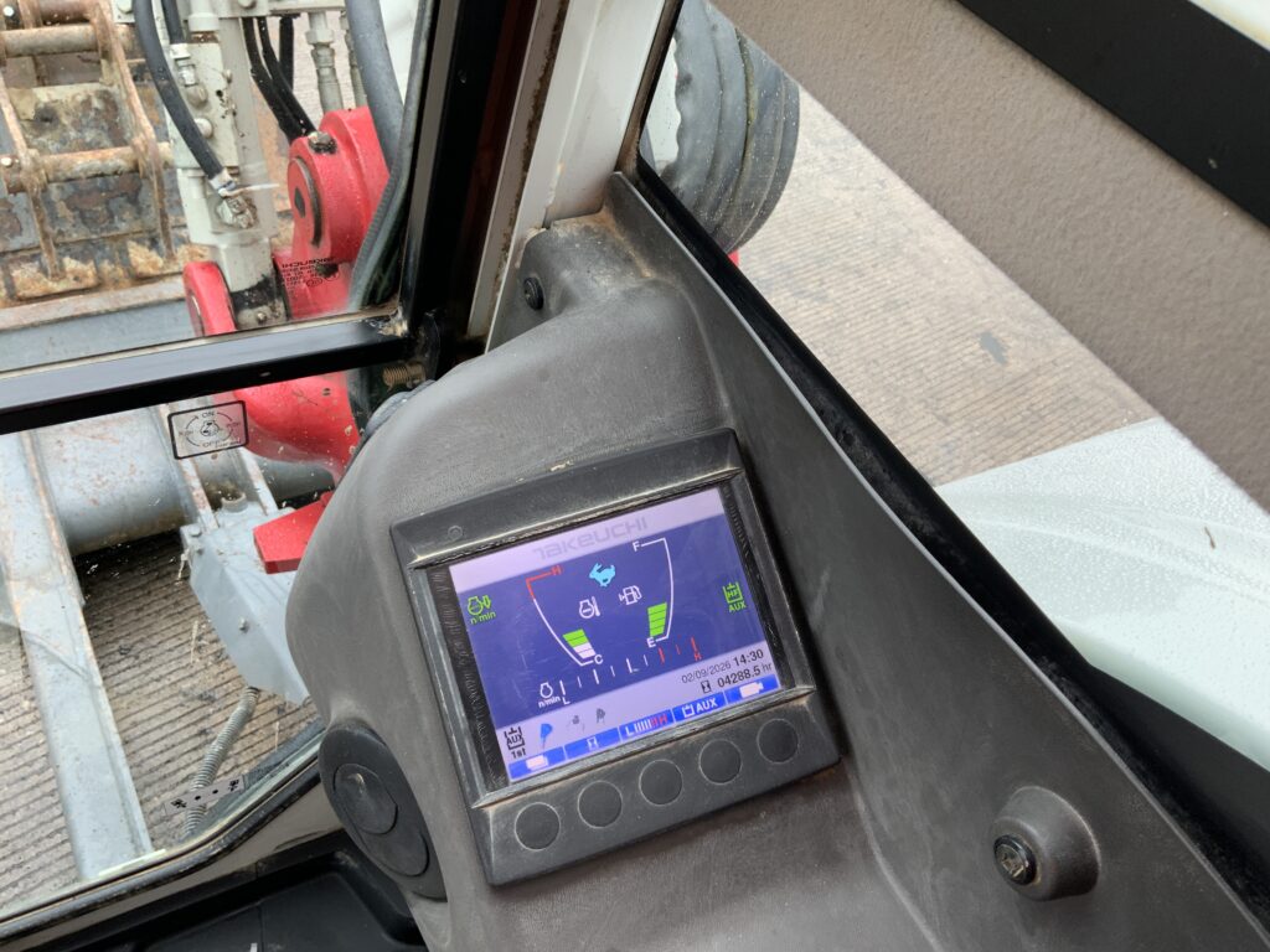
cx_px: 635
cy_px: 476
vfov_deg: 48.2
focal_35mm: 29
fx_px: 1064
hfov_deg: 61.7
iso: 32
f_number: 1.8
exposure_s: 1/99
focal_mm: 3
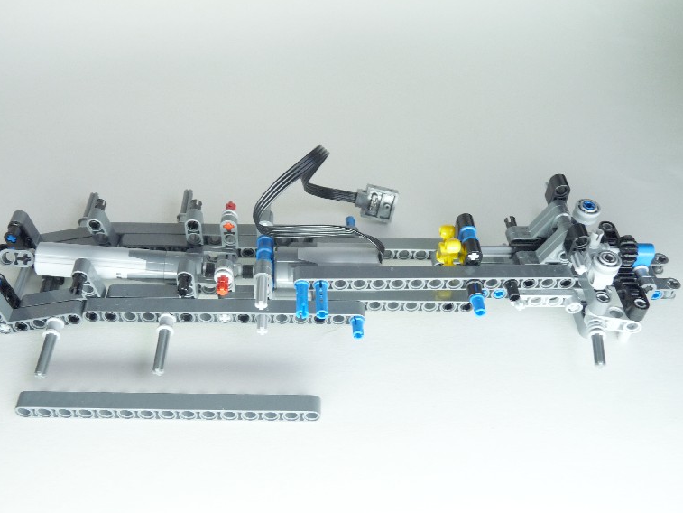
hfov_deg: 50.1
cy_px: 260
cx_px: 323
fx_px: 730
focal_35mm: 37
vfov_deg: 38.7
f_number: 3
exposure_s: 1/30
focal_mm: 6.2
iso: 125
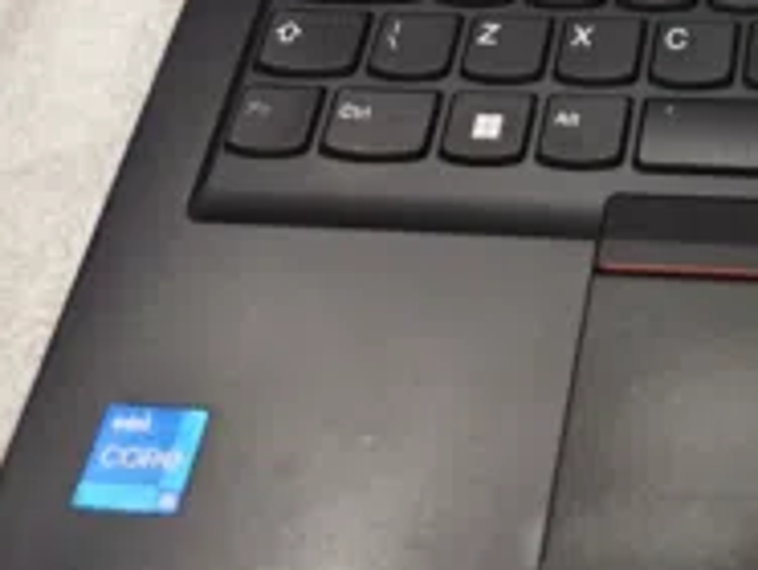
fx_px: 1732
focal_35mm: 79
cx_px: 811
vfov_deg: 17.3
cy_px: -216
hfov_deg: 23.3
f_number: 1.63
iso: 2000
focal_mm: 8.72
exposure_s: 1/33.3
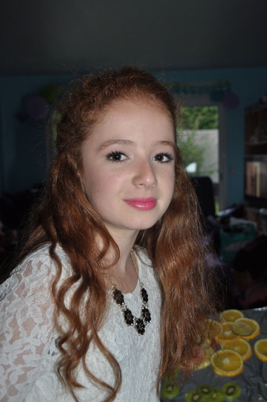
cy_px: 201
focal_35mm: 39
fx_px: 435
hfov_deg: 34.1
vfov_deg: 49.6
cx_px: 134
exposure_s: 1/60
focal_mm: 26
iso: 640
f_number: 4
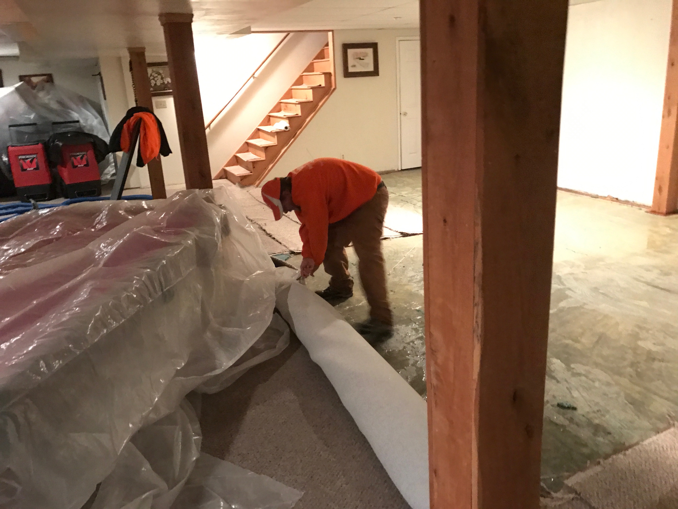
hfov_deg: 63.4
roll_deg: +1.7
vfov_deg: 49.7
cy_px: 254
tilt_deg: -18.3
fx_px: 548
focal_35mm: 28
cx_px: 339
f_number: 1.8
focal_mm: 3.99
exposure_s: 1/4
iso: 160
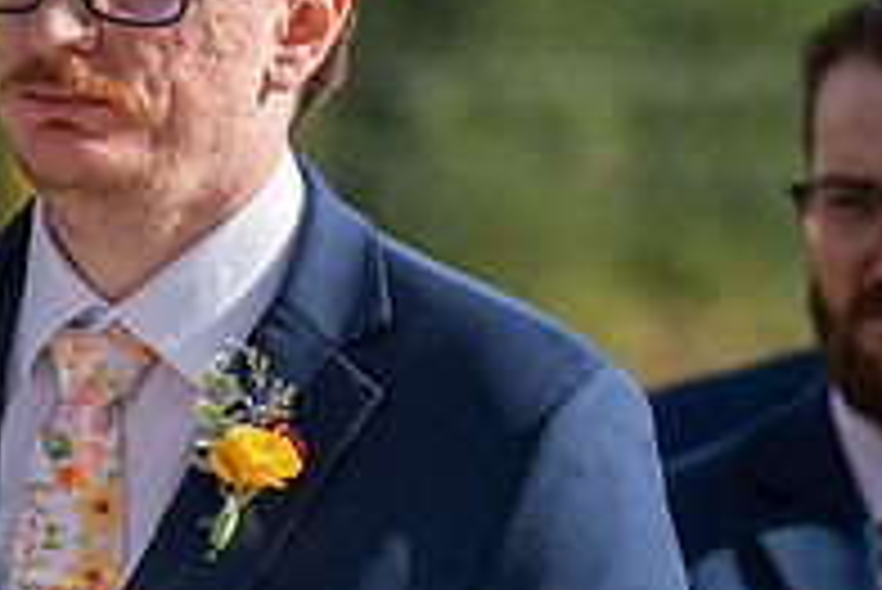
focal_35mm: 479
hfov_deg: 4.3
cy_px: 378
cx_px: -132
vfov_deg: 2.9
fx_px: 11744
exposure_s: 1/4000
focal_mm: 150
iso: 400
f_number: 4.5
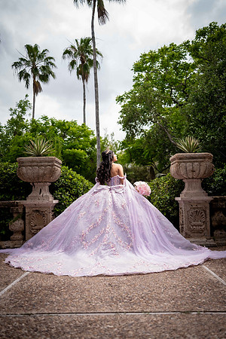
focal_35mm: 35
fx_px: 330
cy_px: 170
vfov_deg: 54.4
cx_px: 113
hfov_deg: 37.9
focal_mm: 35
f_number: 2.2
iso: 80
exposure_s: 1/1600
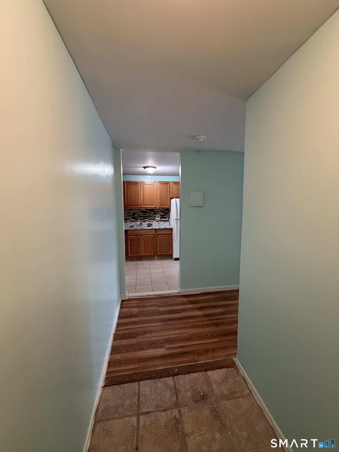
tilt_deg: -6.5
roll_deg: -0.4
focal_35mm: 14
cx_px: 170
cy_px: 226
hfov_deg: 85.7
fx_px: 183
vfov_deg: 102.1
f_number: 2.2
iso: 640
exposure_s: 1/60
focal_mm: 2.22
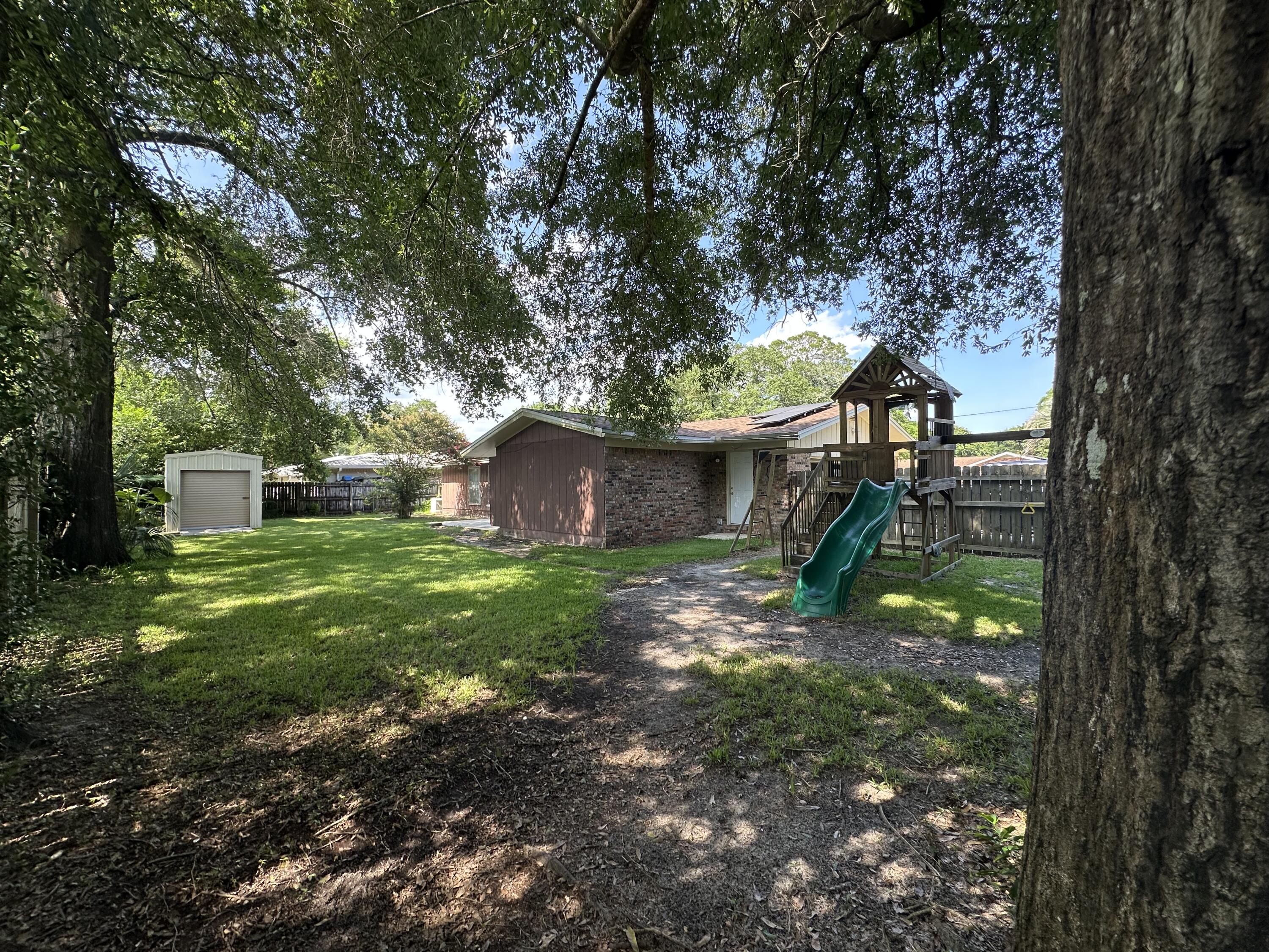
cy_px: 476
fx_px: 513
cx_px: 634
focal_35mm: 14
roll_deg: -0.9
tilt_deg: +1.7
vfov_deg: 85.7
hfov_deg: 102.1
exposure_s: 1/219
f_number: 2.2
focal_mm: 2.22
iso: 40
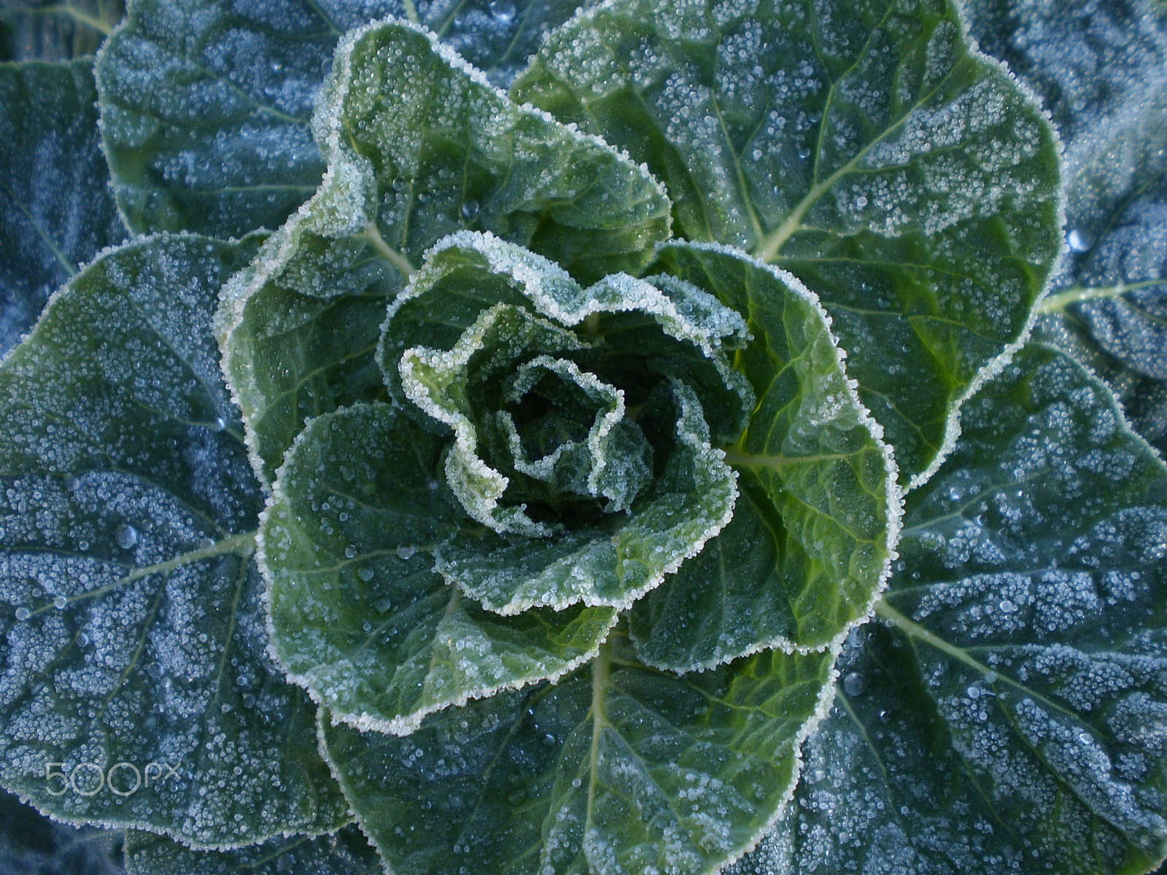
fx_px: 1416
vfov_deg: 34.3
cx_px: 584
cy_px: 438
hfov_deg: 44.8
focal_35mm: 42
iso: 64
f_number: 3.5
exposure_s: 1/60
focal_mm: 7.4
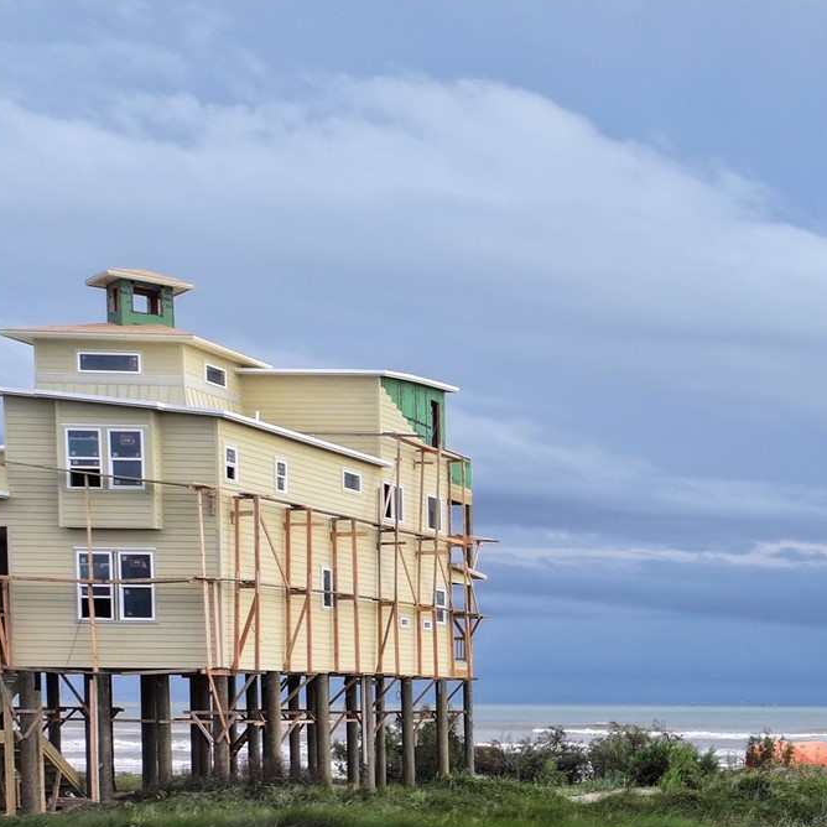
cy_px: 820
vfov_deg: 25.2
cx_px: 1216
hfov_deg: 22.2
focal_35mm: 65
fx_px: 1757
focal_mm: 12.29
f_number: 2.8
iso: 160
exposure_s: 1/1250
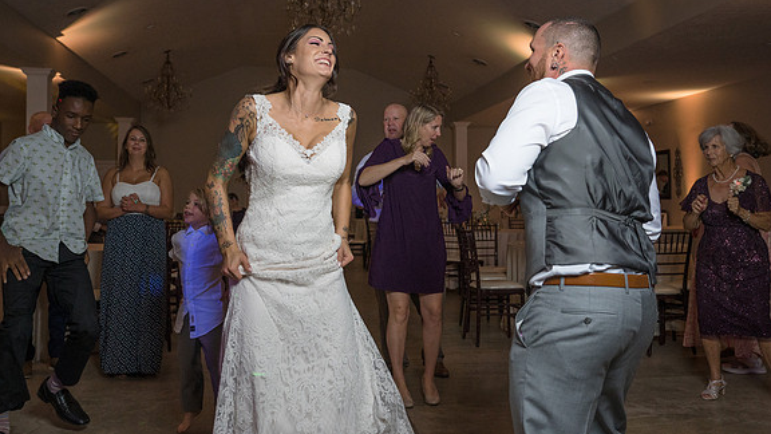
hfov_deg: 52.8
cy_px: 177
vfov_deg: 31.1
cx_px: 386
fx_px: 777
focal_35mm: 38
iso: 2000
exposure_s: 1/200
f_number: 5.6
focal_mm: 36
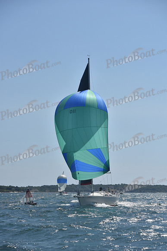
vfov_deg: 20.4
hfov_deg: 13.7
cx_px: 84
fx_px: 695
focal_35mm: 100
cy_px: 126
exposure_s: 1/1600
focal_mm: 100
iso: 250
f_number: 5.6
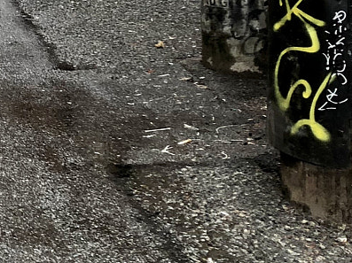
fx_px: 1189
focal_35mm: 117
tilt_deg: -1.4
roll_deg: +0.8
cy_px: -137
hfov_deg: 15.7
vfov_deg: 12.0
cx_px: -145
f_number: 1.8
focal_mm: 3.99
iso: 40
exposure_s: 1/24
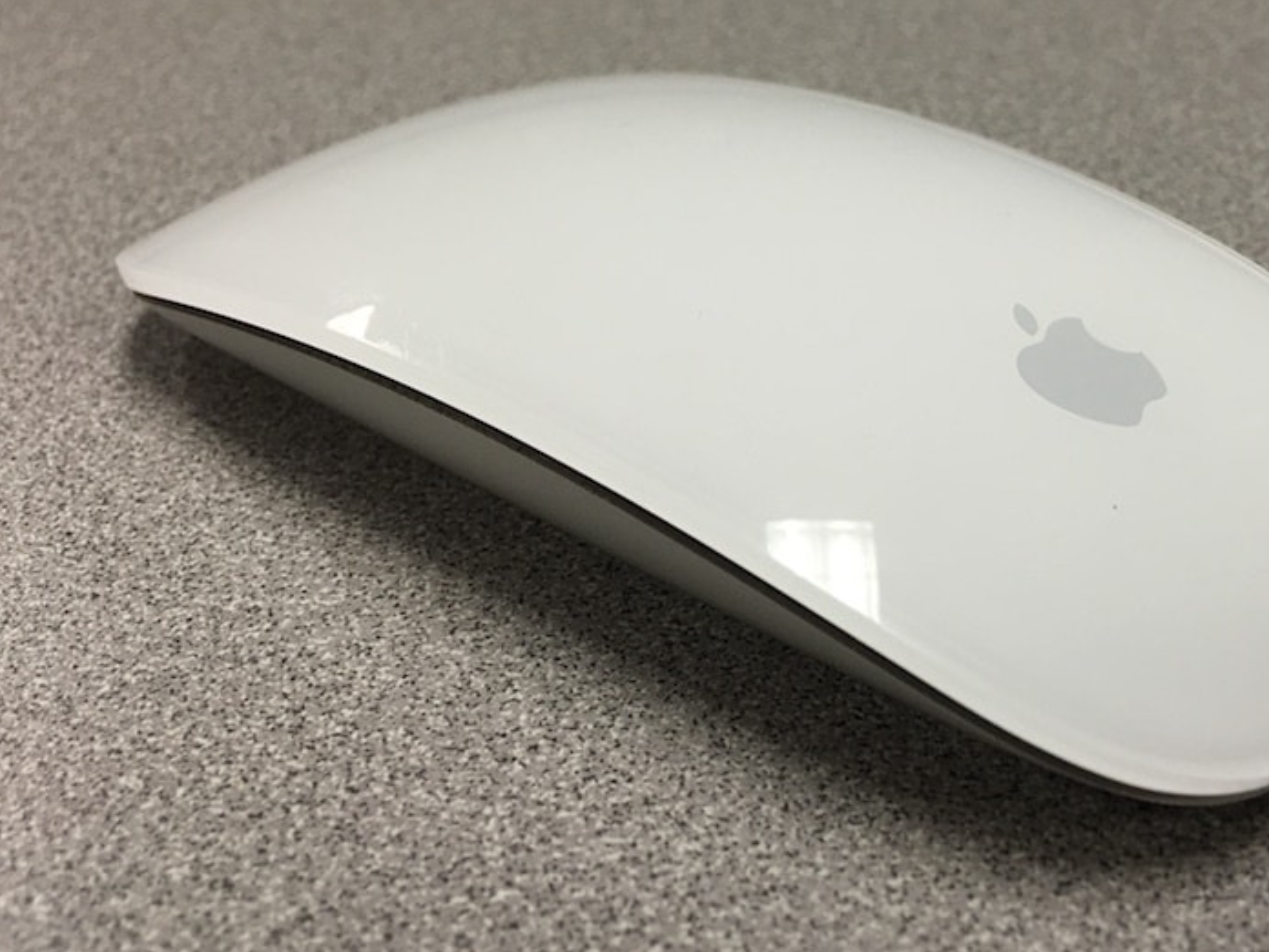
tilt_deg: -29.7
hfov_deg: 46.3
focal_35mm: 40
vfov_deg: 35.8
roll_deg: -1.6
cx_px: 804
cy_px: 363
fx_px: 1466
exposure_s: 1/15
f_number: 2.2
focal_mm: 4.15
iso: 25
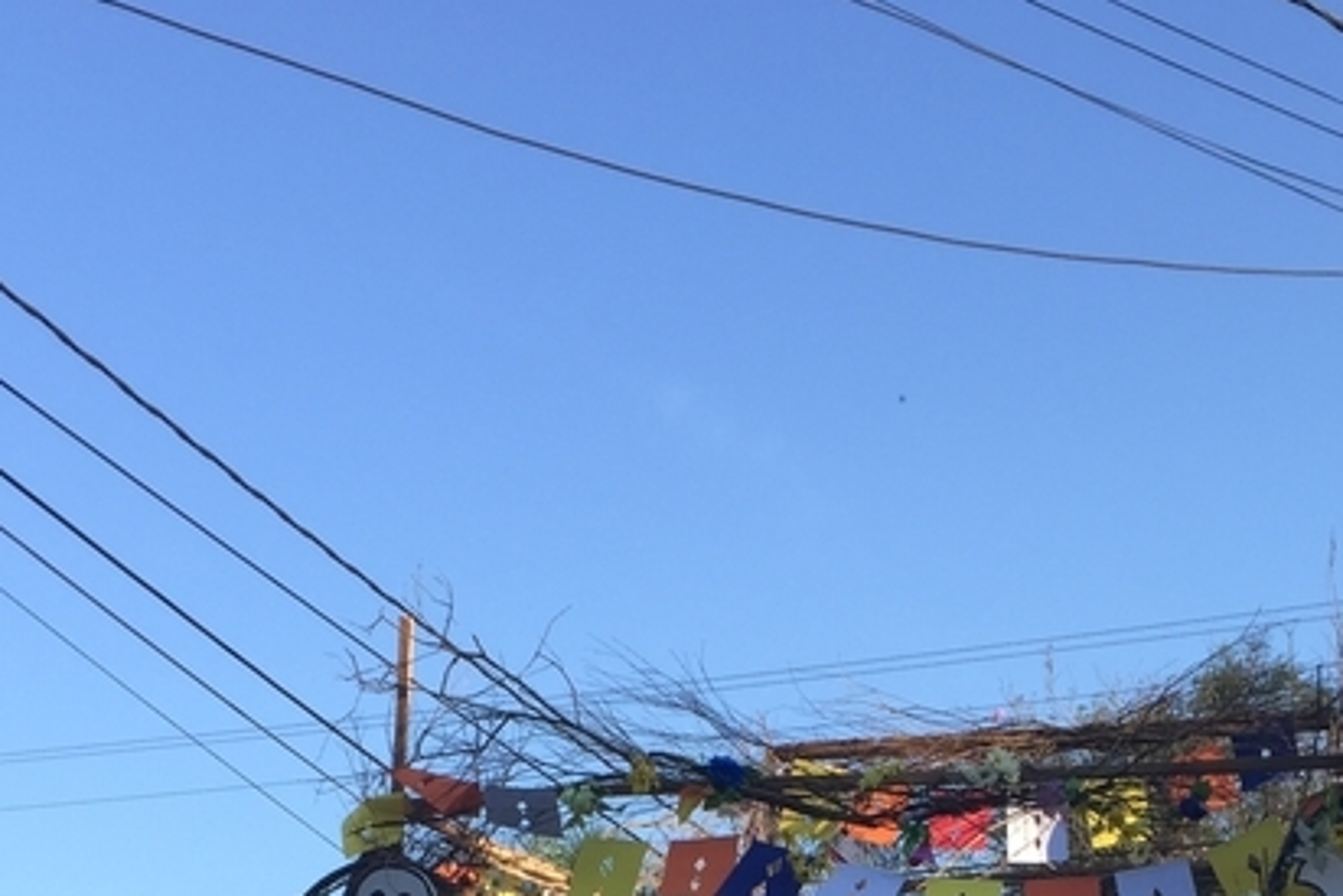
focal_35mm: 75
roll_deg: +0.2
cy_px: 1362
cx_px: 818
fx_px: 2799
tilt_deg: +6.0
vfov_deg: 16.5
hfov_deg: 26.9
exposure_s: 1/534
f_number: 2.2
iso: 32
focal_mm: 4.15
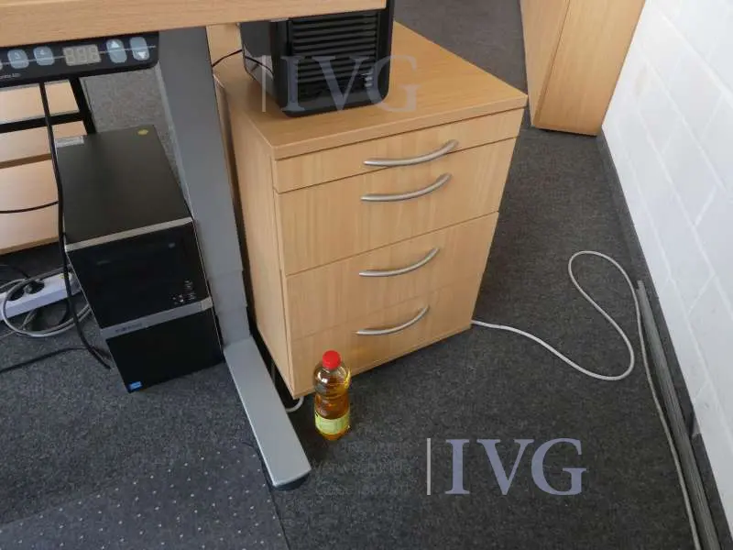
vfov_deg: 56.8
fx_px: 508
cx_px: 366
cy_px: 275
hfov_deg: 71.6
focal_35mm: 24
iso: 320
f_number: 3.3
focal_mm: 4.3
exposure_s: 1/60
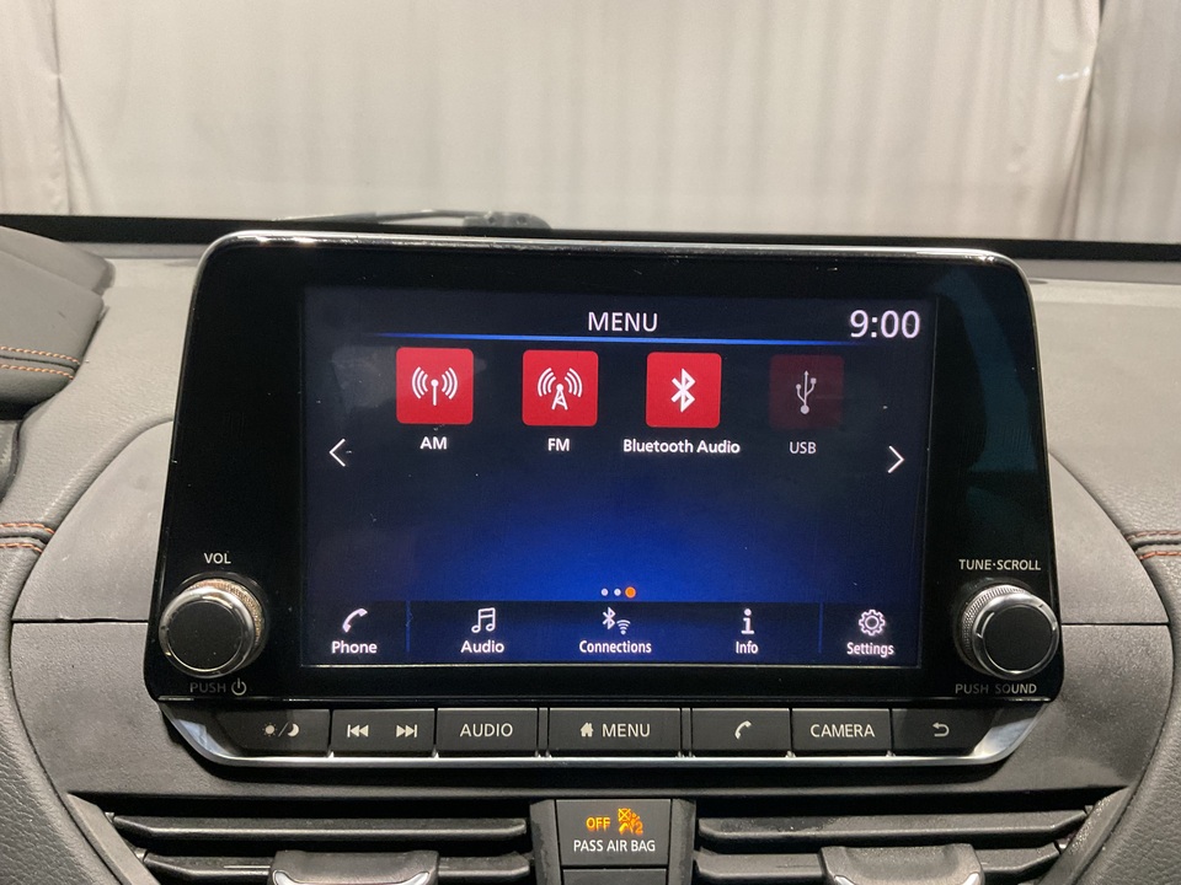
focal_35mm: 29
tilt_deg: -14.6
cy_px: 442
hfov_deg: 61.7
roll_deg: -2.4
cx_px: 590
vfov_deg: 48.2
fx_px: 989
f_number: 1.8
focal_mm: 3
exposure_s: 1/60
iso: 160
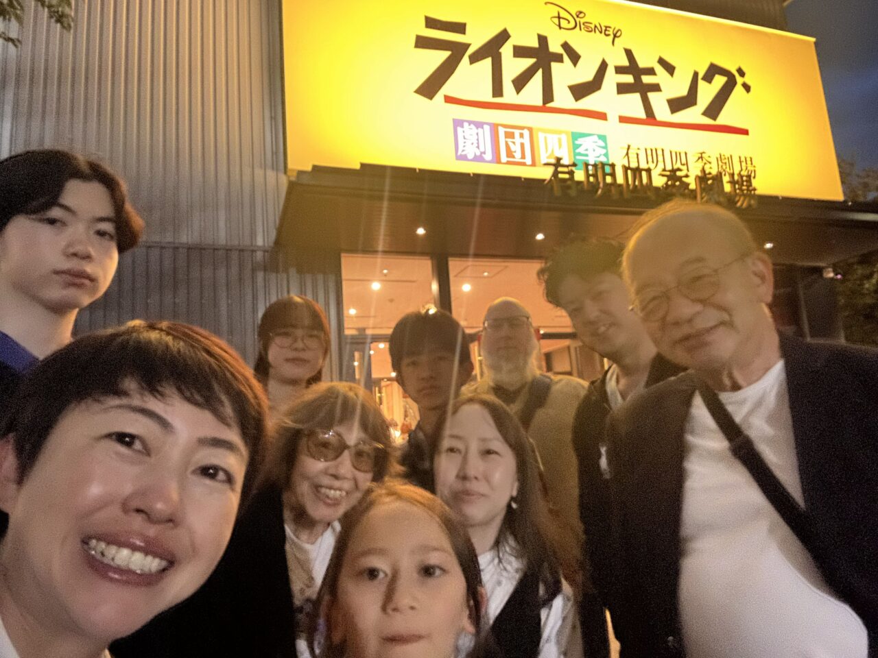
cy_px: 329
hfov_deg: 73.9
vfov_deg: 58.9
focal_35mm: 23
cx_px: 439
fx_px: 583
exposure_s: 1/8
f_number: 1.9
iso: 1250
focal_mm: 2.69
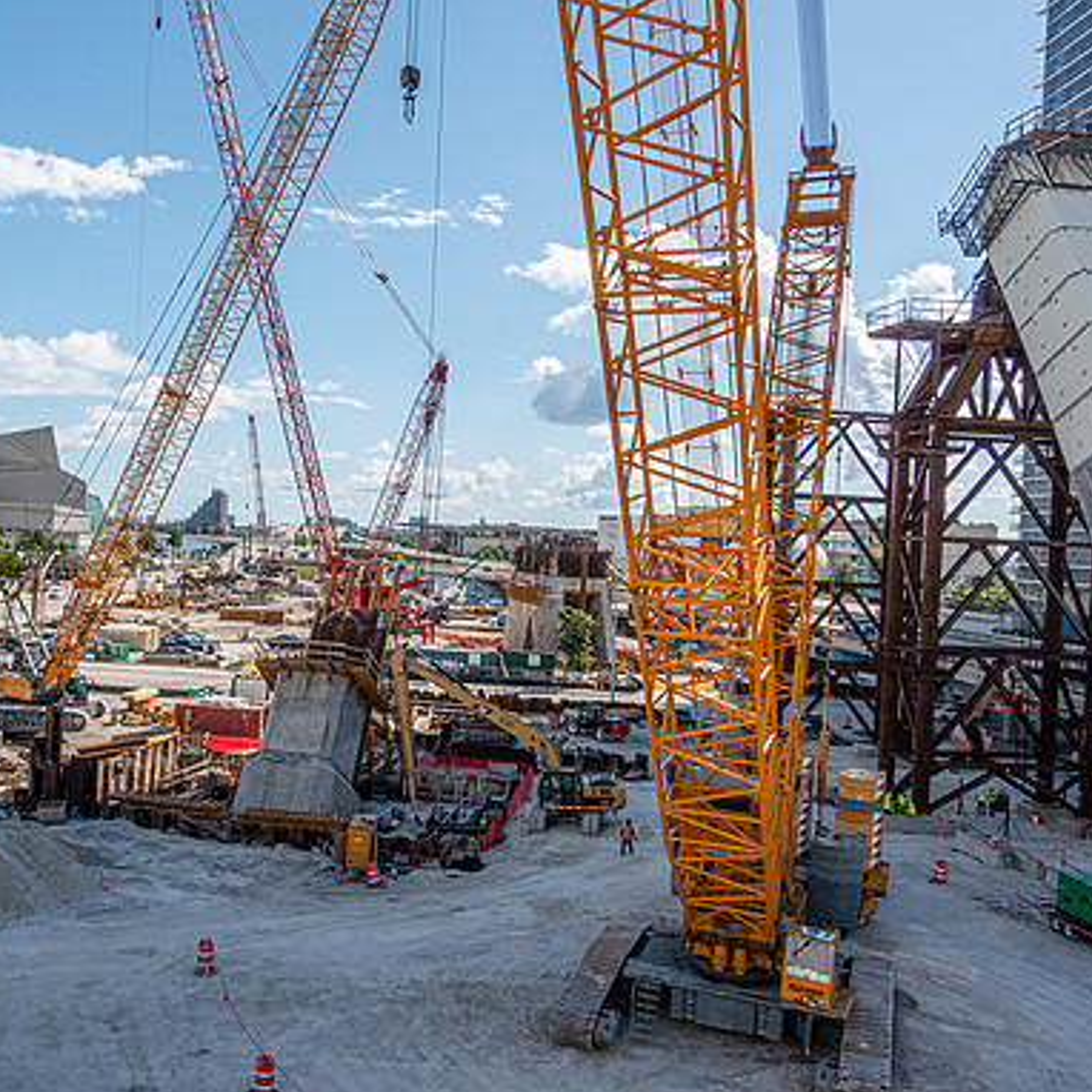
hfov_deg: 51.7
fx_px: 1106
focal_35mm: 31
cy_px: 547
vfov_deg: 52.5
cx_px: 383
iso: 125
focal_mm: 8.8
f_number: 4.5
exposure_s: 1/125
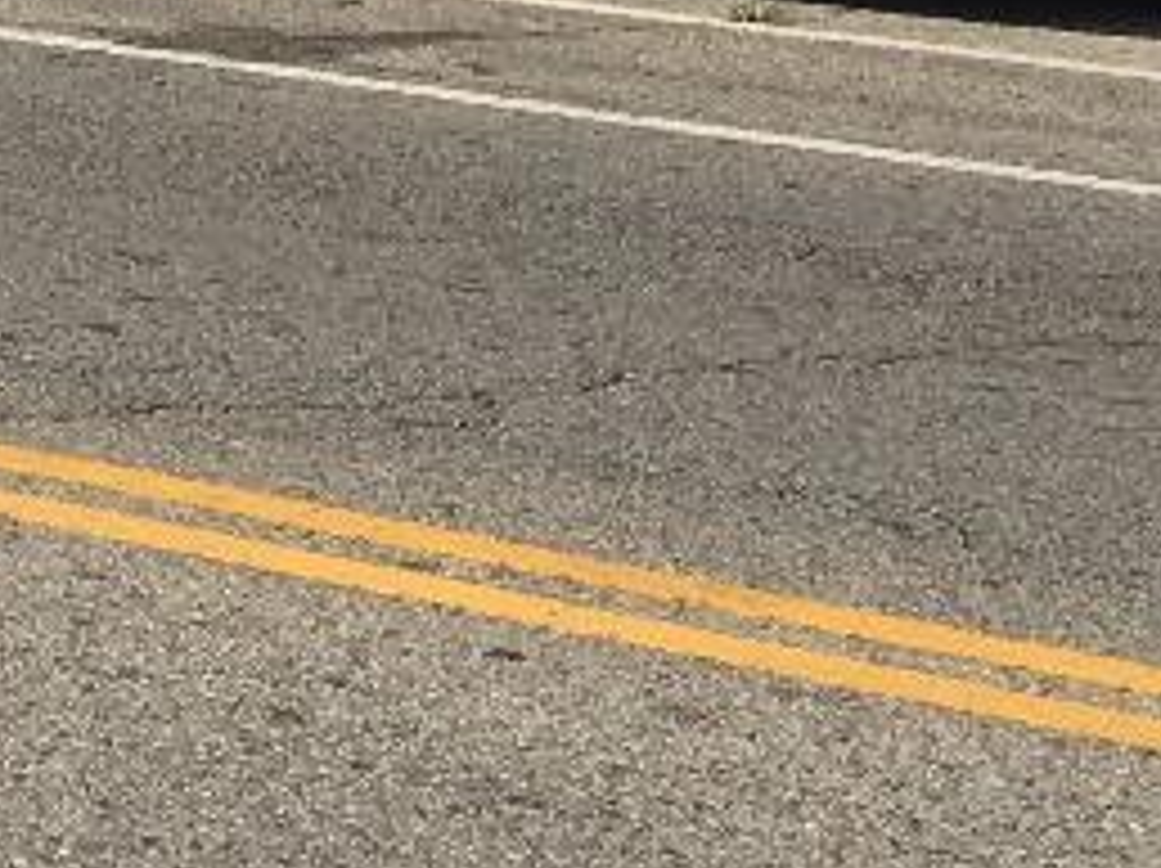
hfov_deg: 11.1
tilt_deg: +6.3
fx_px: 5428
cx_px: -1134
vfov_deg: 8.3
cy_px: -1304
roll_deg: -1.2
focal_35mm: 162
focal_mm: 4.15
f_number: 2.2
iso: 25
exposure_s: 1/1972
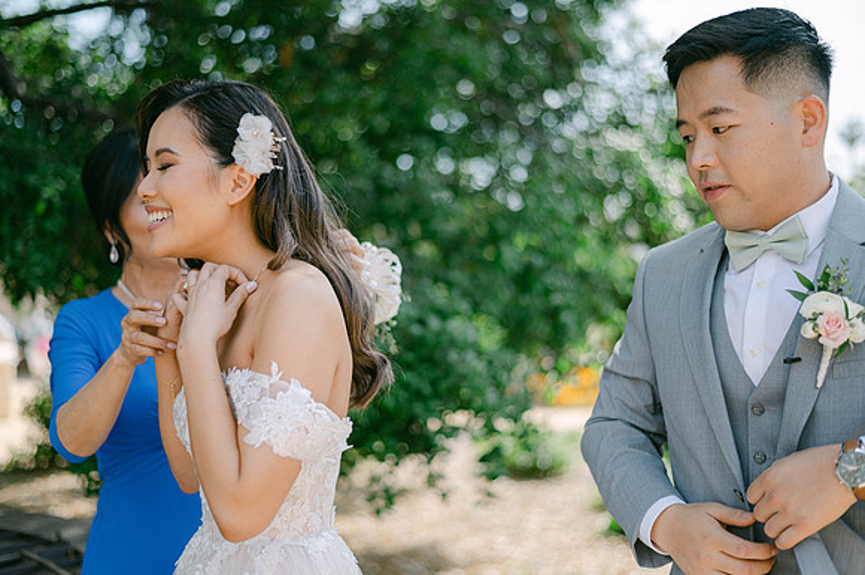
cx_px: 432
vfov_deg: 27.0
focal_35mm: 50
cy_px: 288
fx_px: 1201
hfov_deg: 39.6
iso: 100
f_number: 2
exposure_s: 1/1250
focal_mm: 50
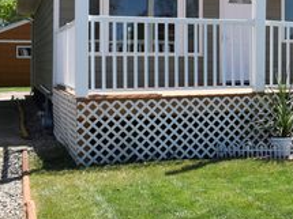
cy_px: 48
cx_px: 305
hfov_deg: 27.1
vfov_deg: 21.7
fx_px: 567
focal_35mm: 67
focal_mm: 20
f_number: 9
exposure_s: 1/320
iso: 200
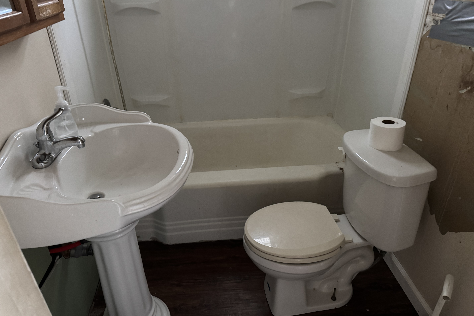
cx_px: 237
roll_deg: +2.0
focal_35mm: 25
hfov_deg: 71.5
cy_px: 150
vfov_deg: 51.3
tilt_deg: -28.4
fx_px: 329
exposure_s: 1/32
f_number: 1.78
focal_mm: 6.76
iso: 1000
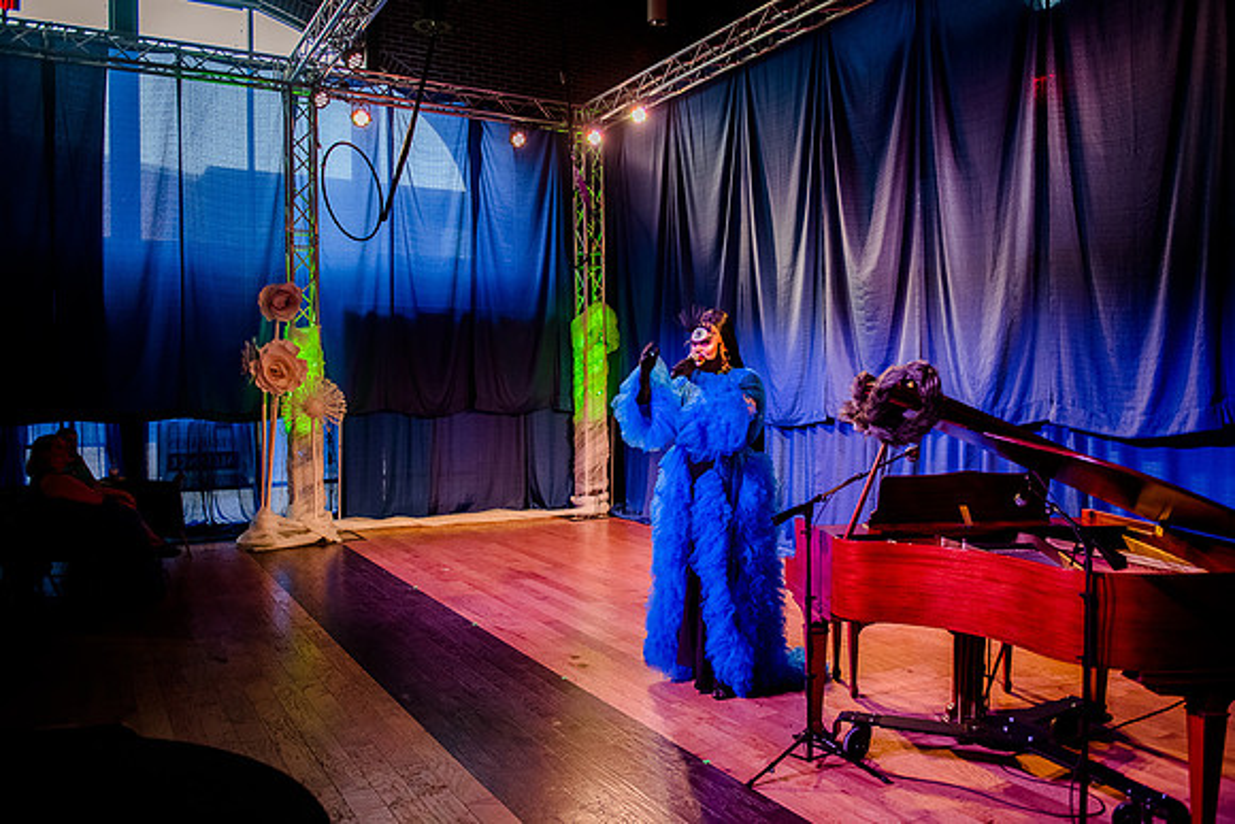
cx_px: 618
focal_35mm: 28
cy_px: 412
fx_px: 950
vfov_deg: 46.9
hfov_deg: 66.1
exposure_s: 1/100
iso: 2500
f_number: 2.8
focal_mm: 27
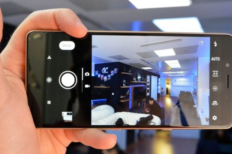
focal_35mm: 49
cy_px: 85
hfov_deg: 40.7
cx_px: 120
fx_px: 313
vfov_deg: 27.7
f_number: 10
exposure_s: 1/60
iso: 3200
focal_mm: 29
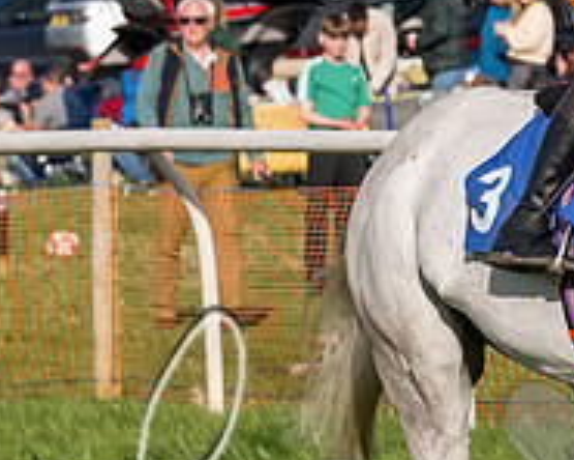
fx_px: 10397
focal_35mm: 612
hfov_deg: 3.2
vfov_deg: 2.5
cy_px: 95
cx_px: 837
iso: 400
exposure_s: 1/3200
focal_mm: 90
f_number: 5
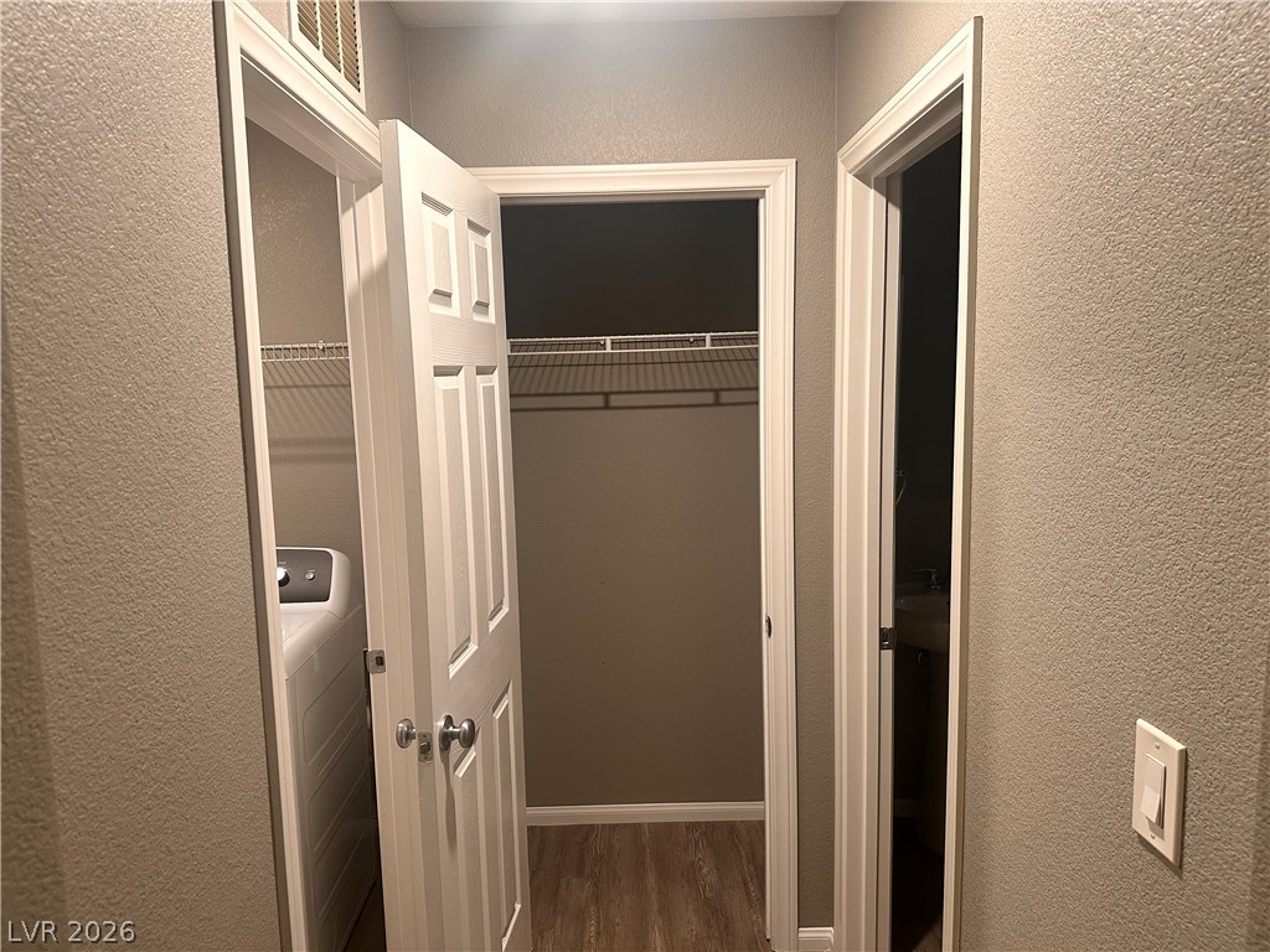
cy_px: 476
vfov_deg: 56.8
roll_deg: +0.5
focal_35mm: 24
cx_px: 635
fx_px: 881
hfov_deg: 71.6
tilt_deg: -7.2
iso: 250
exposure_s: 1/60
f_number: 1.78
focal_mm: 6.86
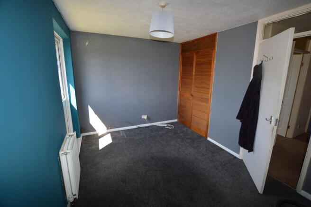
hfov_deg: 100.4
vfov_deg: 77.2
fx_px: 129
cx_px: 156
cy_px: 104
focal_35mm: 15
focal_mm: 10
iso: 320
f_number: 4
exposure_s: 1/125
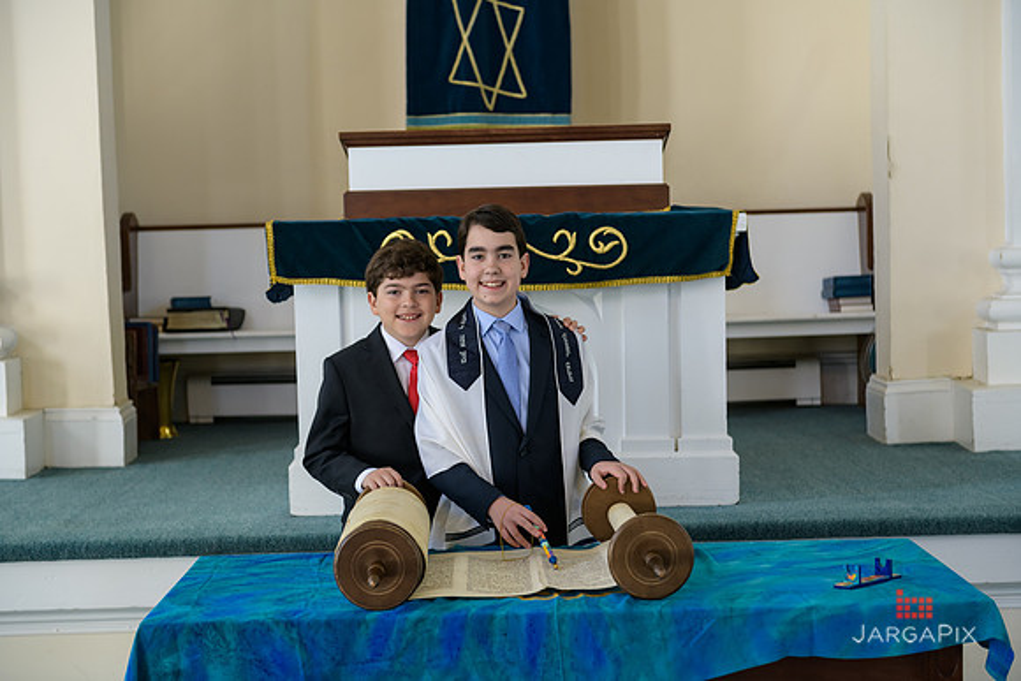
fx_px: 1759
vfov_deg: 21.9
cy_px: 340
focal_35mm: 62
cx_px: 510
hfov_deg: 32.4
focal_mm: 62
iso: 400
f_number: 3.2
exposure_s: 1/125
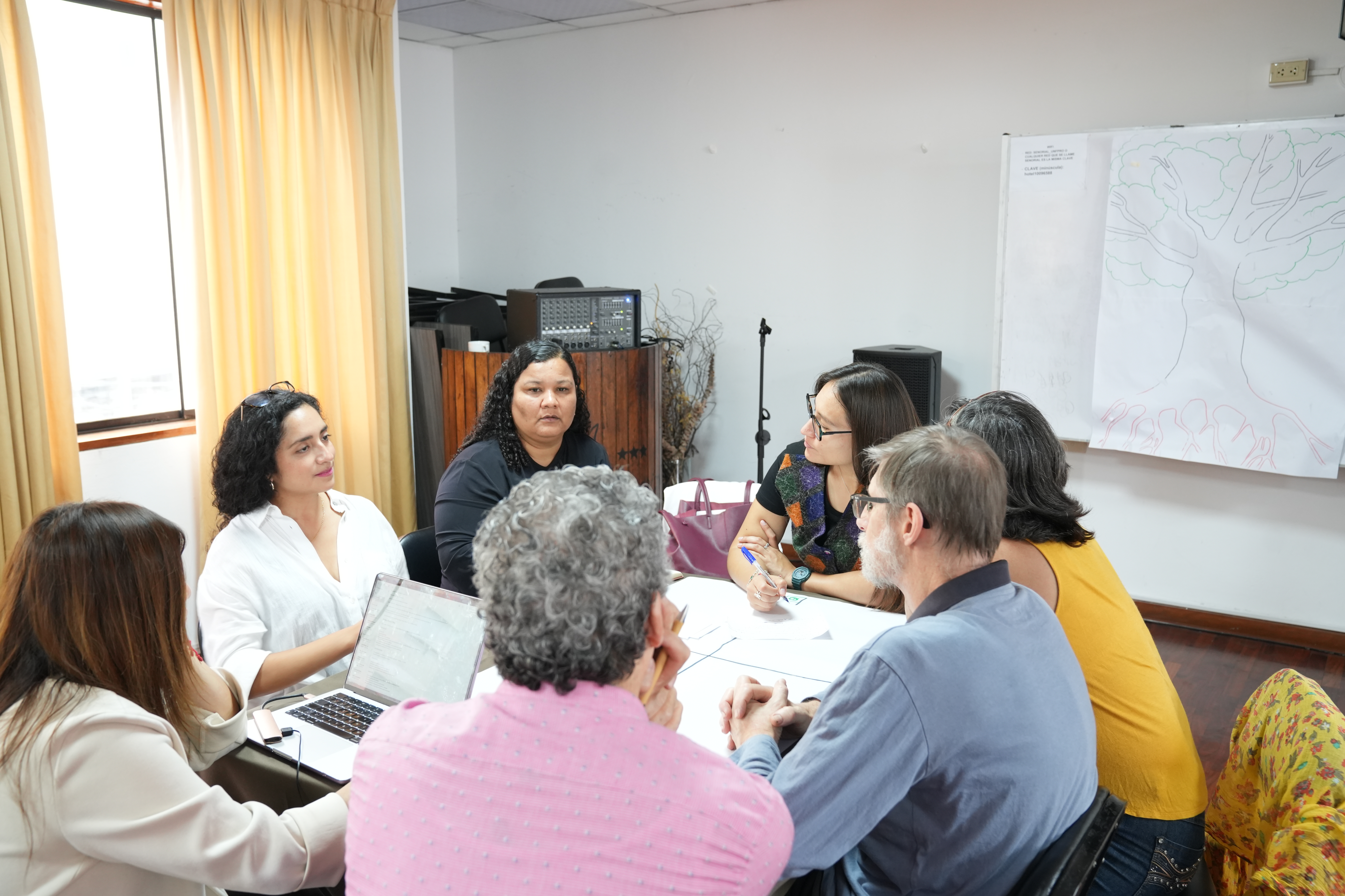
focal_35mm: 29
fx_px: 1083
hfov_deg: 63.7
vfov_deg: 45.0
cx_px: 672
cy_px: 448
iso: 1600
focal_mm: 29
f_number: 4
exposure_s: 1/40
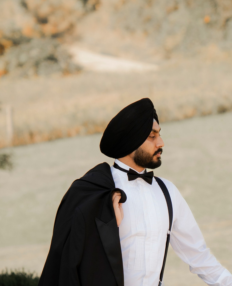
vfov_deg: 5.5
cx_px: 364
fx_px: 2996
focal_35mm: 352
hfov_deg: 4.4
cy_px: 241
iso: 80
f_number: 2.8
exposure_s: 1/400
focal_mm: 85
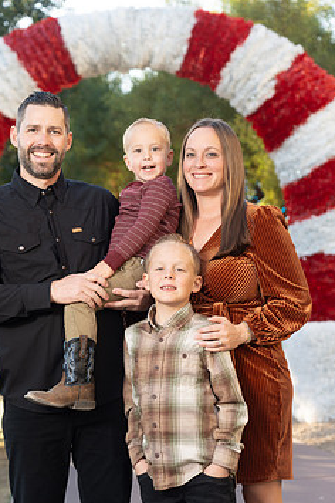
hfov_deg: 17.1
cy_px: 257
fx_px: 1117
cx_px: 149
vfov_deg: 25.4
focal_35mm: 80
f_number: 4
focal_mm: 63
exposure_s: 1/200
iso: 160
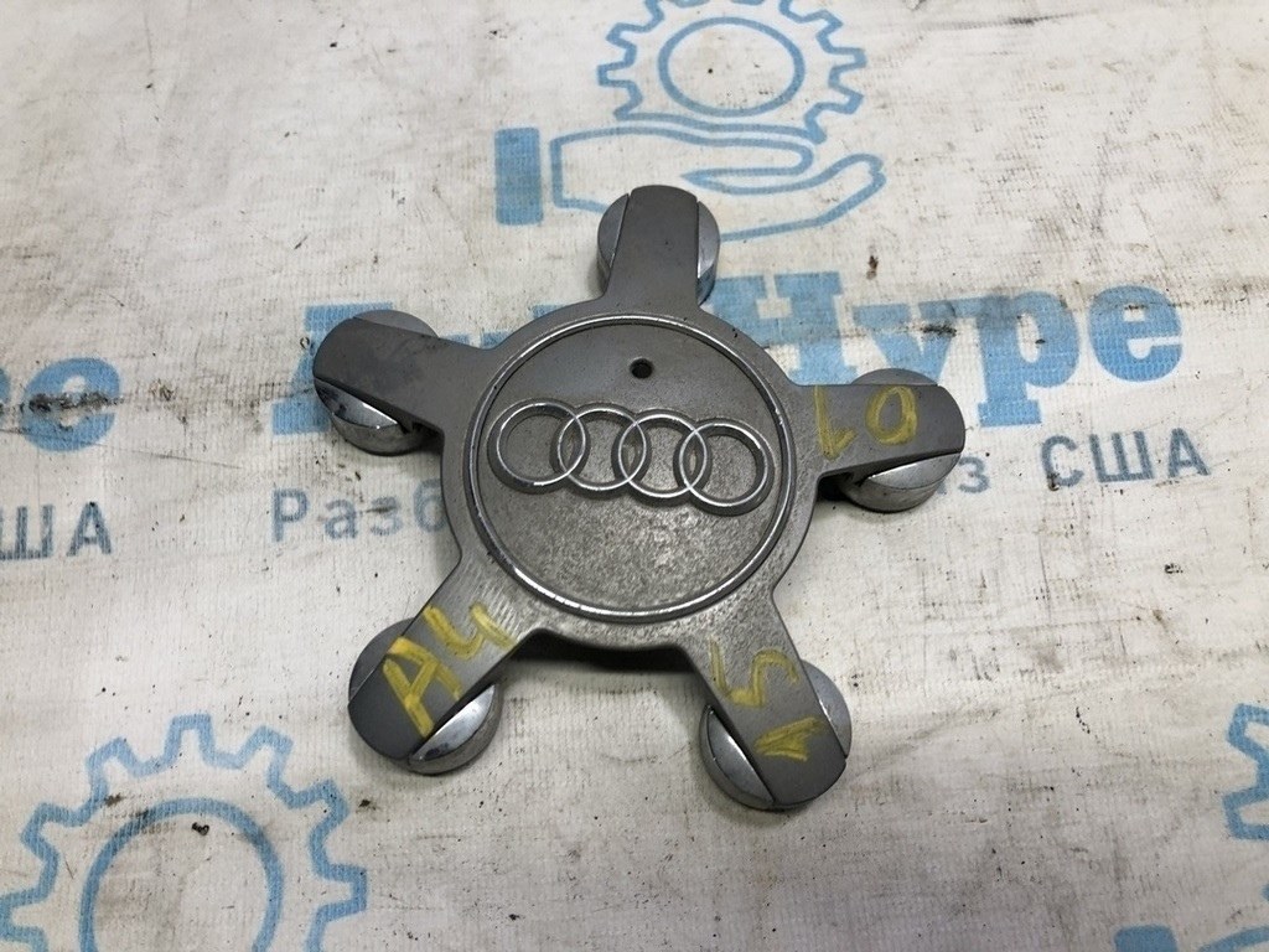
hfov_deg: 63.4
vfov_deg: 49.7
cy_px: 476
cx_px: 634
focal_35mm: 28
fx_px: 1026
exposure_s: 1/50
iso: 20
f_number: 1.8
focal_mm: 4
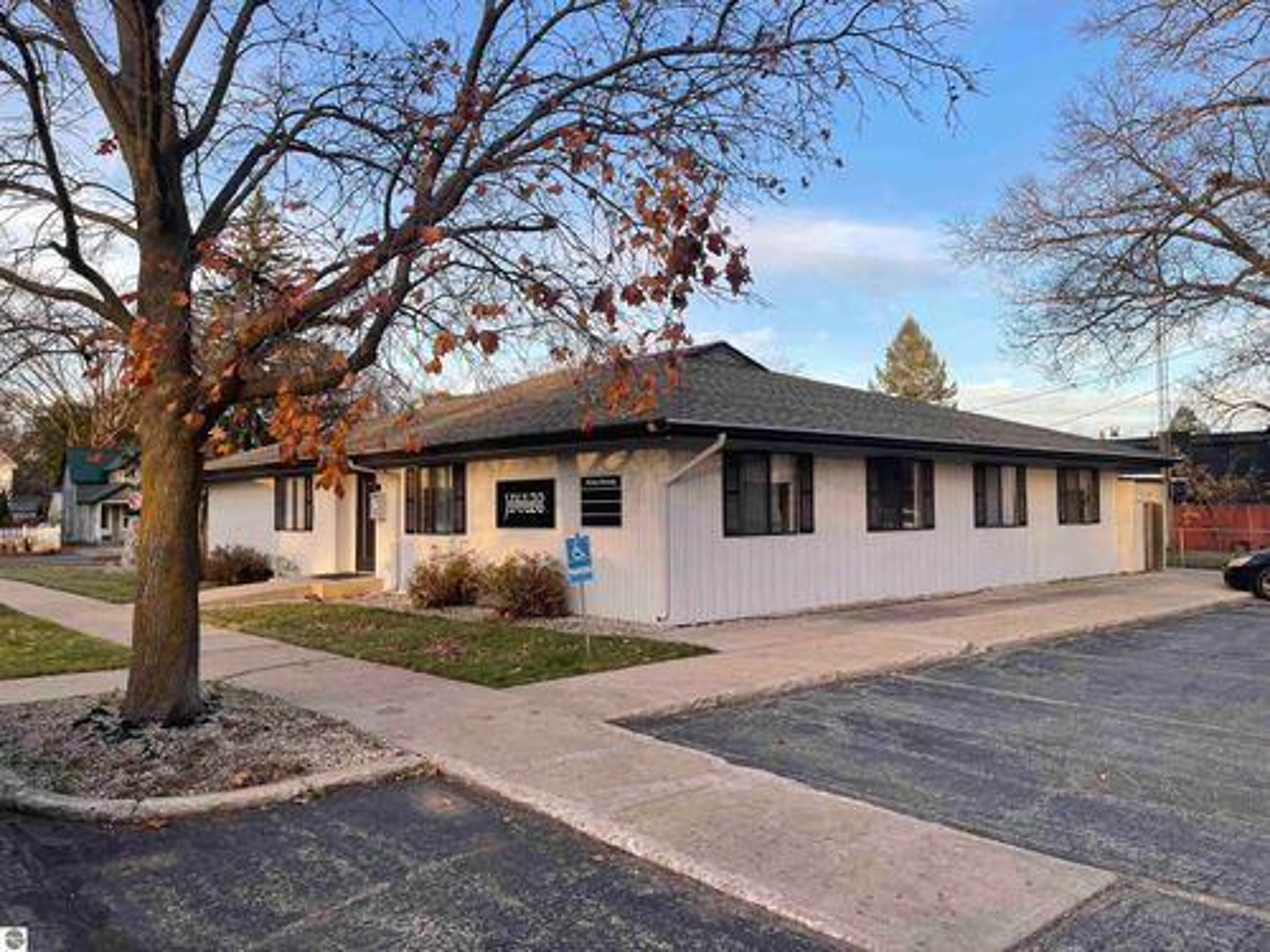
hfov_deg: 67.3
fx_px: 954
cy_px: 476
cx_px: 635
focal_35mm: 26
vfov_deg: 53.1
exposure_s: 1/509
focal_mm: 5.1
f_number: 1.6
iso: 32
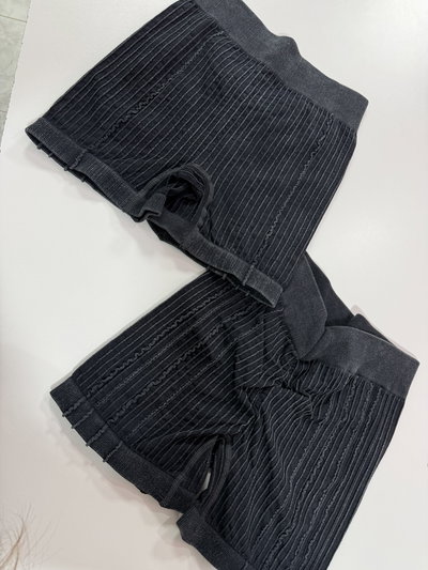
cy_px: 285
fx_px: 395
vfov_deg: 71.6
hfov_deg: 56.8
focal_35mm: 24
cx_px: 214
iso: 125
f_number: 1.78
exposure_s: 1/50
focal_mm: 6.76
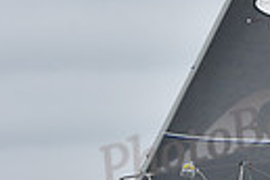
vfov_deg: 4.4
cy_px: 212
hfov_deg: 6.4
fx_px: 2355
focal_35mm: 314
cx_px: 504
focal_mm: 70
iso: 250
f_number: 9
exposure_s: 1/800
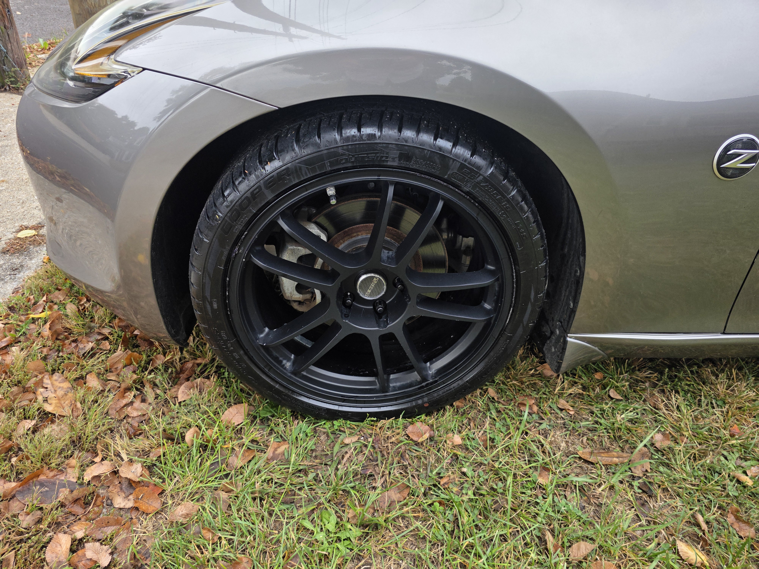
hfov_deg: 73.9
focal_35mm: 23
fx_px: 504
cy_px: 284
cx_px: 380
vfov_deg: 58.9
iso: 64
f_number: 1.7
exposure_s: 1/359
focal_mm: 6.3
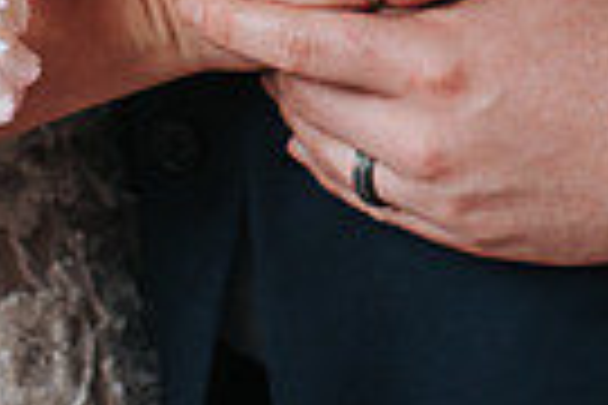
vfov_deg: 6.2
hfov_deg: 9.6
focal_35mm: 215
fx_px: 3631
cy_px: -403
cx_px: 383
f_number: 4
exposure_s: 1/320
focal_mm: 50
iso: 450
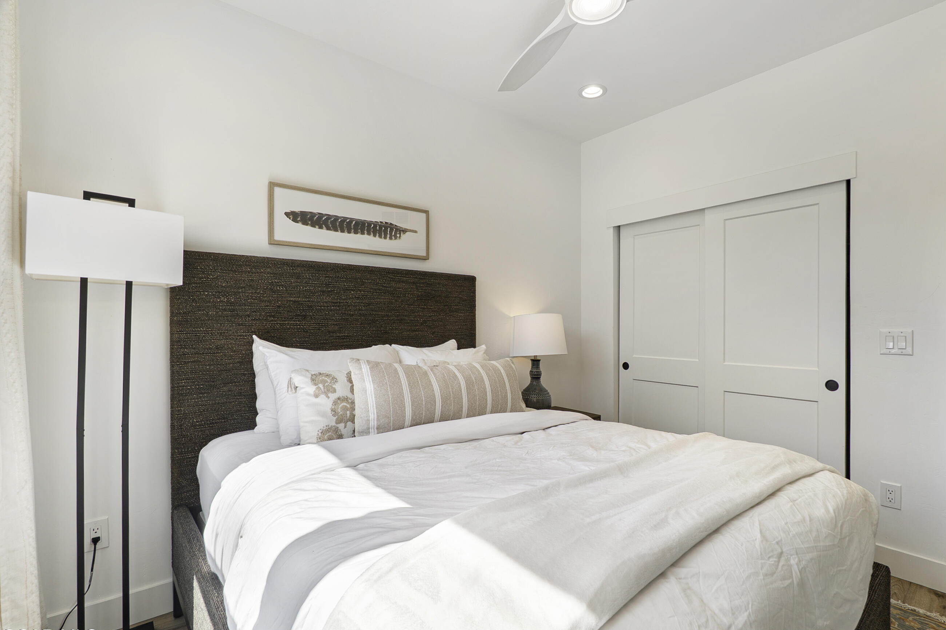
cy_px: 331
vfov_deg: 73.7
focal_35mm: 16
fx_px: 420
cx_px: 504
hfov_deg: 96.6
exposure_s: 1/13
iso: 100
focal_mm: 10
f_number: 10
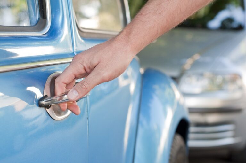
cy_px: 82
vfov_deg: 18.1
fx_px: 512
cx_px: 123
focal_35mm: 75
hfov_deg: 27.0
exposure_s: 1/200
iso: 640
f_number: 4
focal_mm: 50
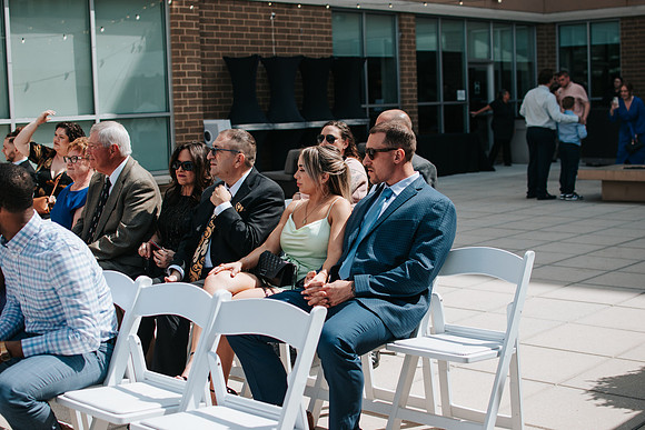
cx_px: 322
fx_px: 941
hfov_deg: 37.8
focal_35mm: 52
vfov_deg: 25.8
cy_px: 215
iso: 100
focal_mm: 35
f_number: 2.8
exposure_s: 1/2500
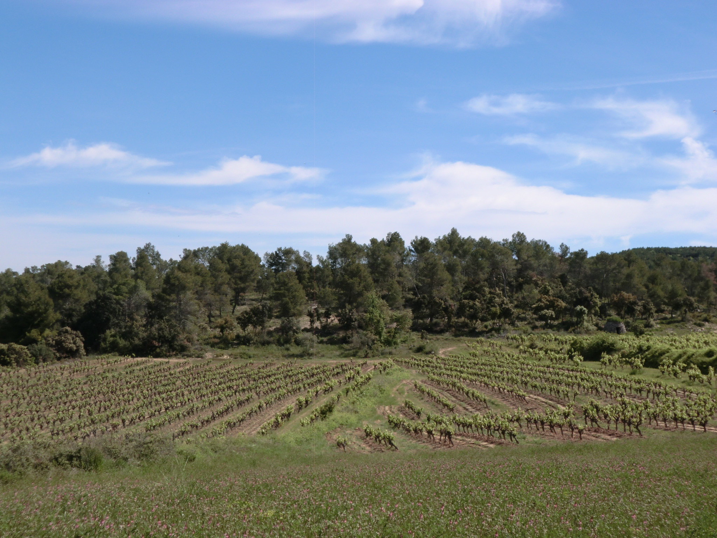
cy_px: 269
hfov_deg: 35.5
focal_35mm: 54
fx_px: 1119
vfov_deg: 27.0
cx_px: 358
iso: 50
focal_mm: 9.8
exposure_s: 1/640
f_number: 4.5
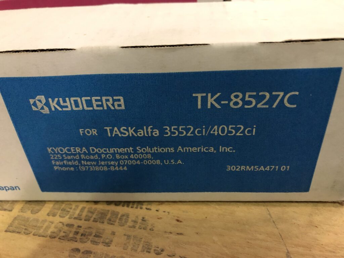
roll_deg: +3.8
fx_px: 278
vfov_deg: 49.7
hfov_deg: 63.4
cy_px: 129
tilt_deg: -33.0
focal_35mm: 28
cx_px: 172
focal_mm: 4
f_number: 1.8
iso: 80
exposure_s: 1/7
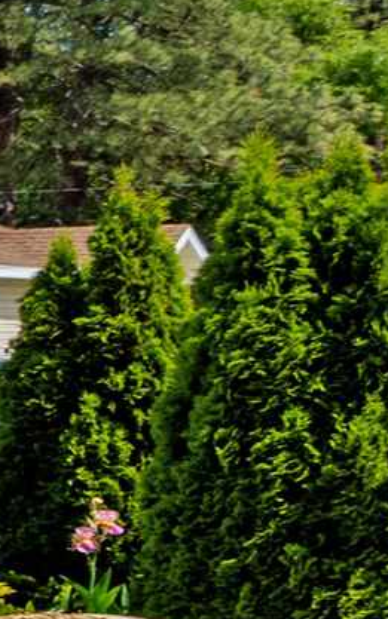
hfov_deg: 5.7
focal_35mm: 120
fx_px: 2028
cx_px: -1760
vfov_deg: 17.4
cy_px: 349
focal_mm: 16
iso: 100
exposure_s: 1/200
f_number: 8
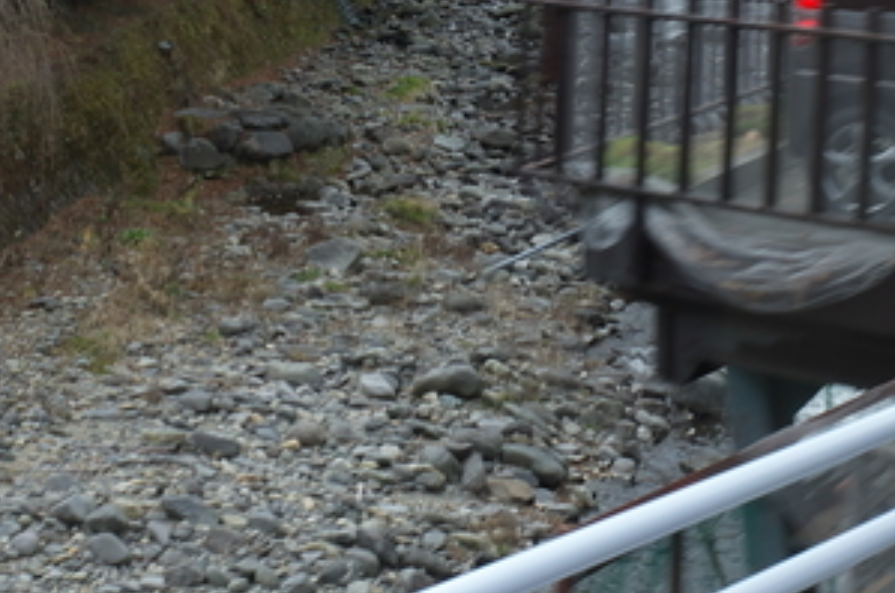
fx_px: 2382
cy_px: -3
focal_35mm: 96
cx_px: 437
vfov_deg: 14.0
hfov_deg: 21.3
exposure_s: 1/60
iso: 100
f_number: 6.3
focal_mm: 18.3
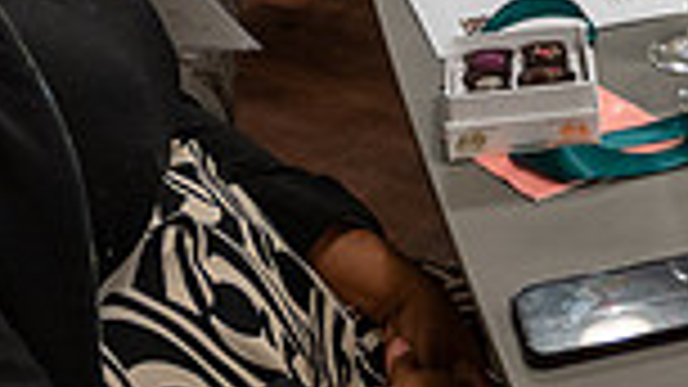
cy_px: -206
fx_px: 1806
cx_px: 918
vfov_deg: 11.7
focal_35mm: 99
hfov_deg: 19.7
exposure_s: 1/80
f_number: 4
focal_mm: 24
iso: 2000
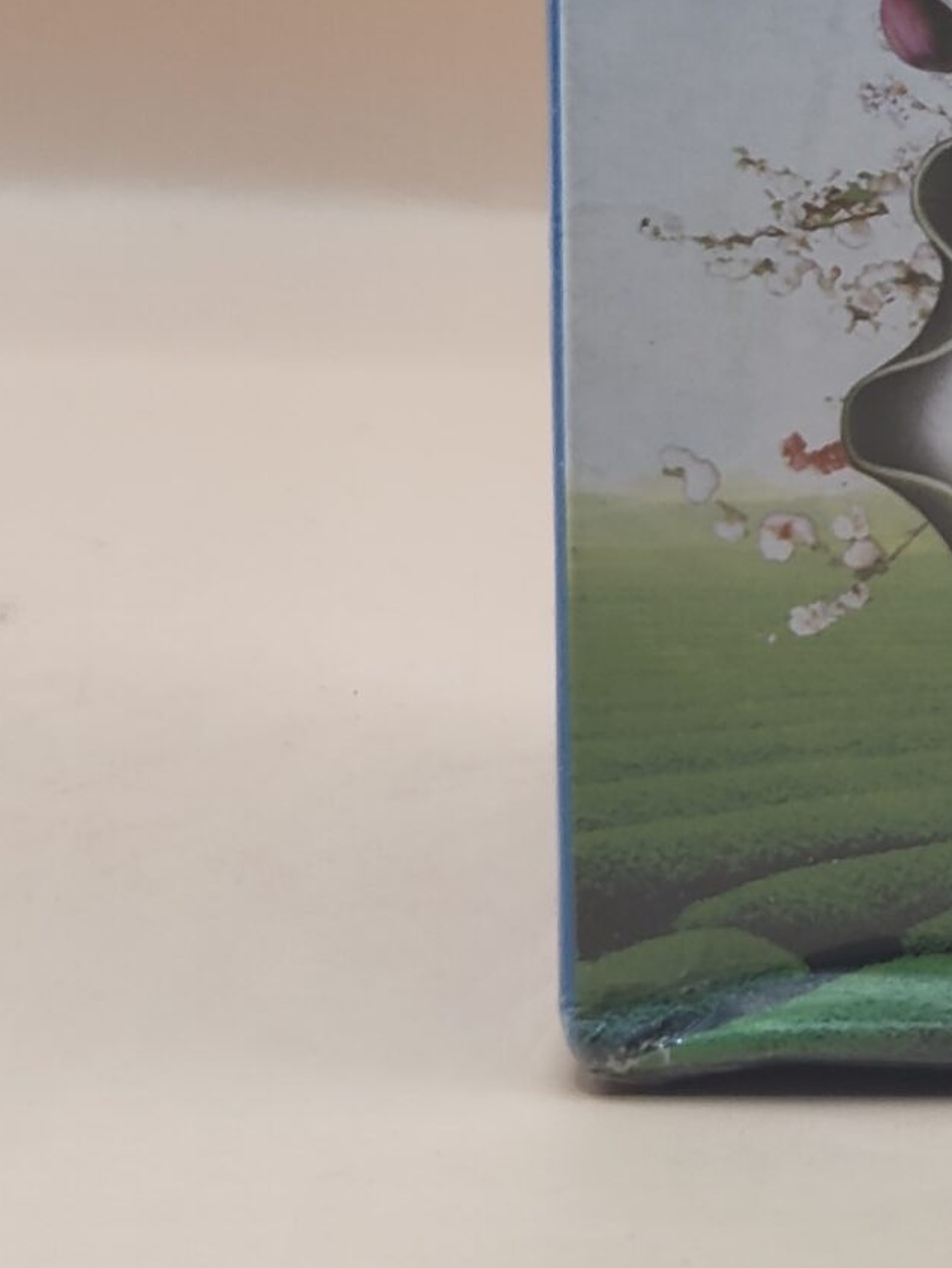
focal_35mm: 152
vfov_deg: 12.6
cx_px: 1425
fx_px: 5571
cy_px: -288
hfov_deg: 9.5
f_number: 1.88
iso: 148
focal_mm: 5.56
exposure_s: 1/100
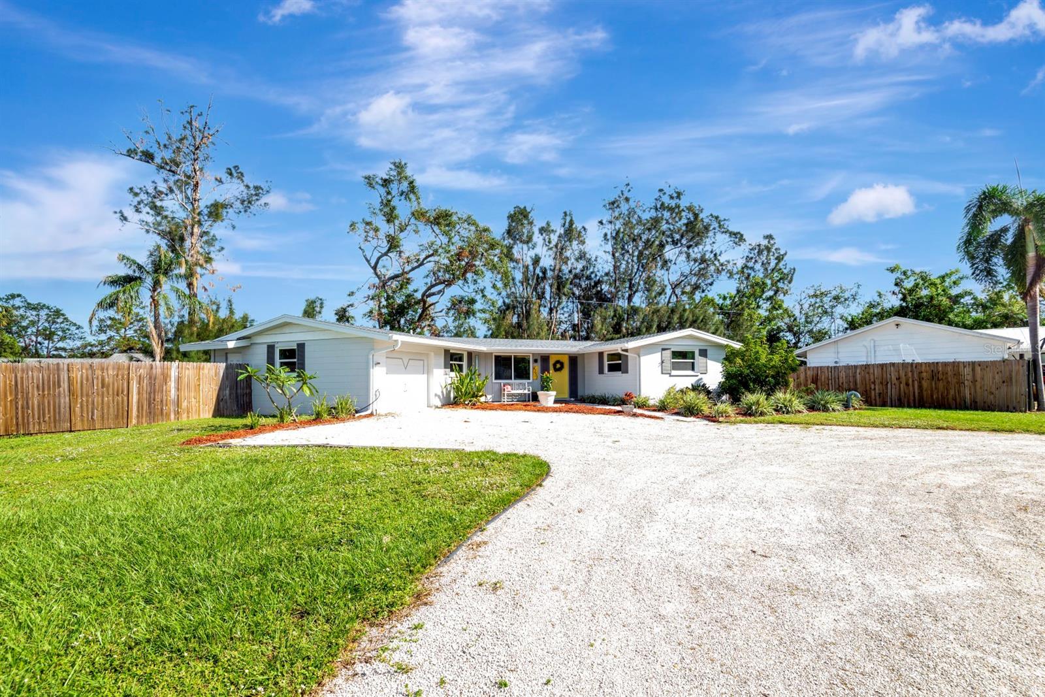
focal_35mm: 16
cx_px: 522
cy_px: 348
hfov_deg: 96.7
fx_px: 464
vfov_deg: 73.8
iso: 100
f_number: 9
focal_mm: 16
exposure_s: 1/40
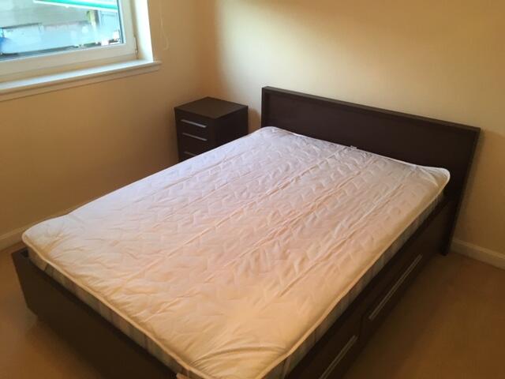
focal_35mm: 29
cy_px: 190
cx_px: 252
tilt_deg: -22.6
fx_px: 423
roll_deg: -0.1
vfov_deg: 48.2
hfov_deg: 61.7
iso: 200
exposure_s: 1/25
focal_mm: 4.15
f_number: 2.2
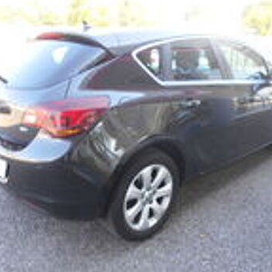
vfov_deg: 51.1
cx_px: 147
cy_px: 132
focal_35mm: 32
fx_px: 284
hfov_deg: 51.0
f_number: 3.2
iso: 80
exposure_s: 1/40
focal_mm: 4.6
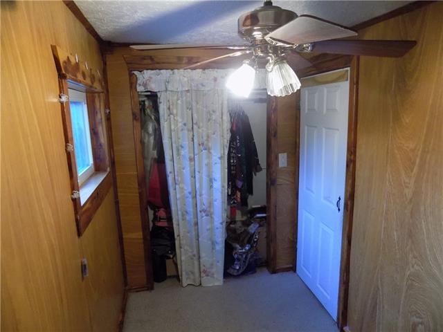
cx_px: 222
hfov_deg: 73.9
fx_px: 294
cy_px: 166
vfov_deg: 58.9
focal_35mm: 23
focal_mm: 4
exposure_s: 1/20
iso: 400
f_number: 3.1
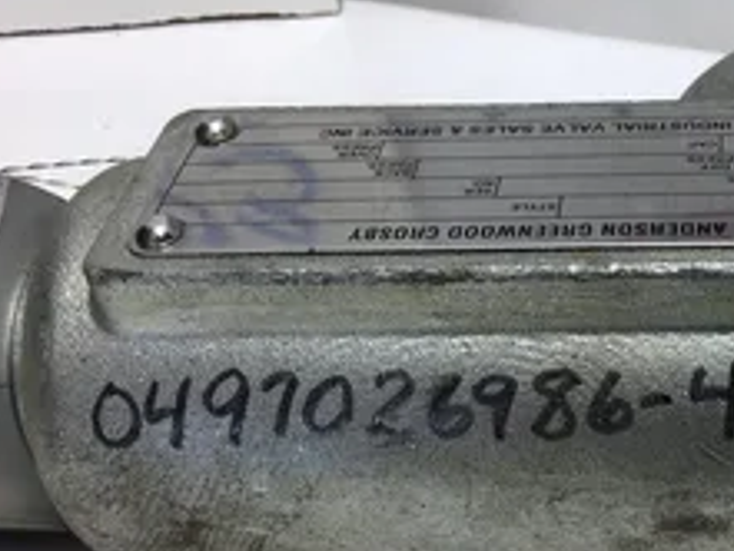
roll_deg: -0.4
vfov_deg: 26.0
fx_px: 1188
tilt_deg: -41.7
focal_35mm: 56
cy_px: 349
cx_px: 651
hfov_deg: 32.7
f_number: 2.4
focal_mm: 3.3
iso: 32
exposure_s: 1/120
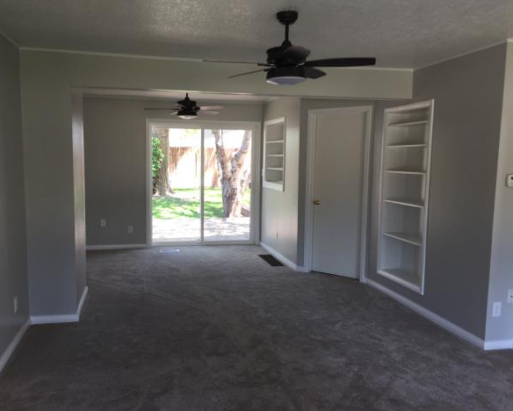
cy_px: 208
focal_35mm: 31
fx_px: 471
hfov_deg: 57.1
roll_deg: -0.5
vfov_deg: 47.2
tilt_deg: -5.9
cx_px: 235
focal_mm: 4.15
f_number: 2.2
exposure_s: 1/60
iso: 40
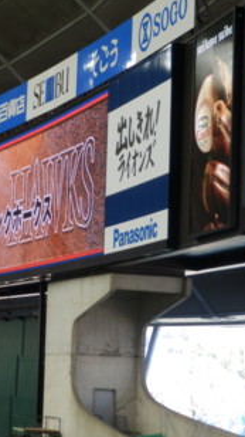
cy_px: 211
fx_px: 1619
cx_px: -27
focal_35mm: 140
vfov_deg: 15.3
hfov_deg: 8.6
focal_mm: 15.5
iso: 160
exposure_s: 1/50
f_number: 5.1
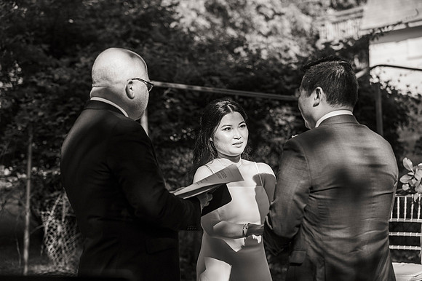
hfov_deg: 26.0
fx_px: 914
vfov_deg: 17.5
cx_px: 211
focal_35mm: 78
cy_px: 140
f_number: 3.5
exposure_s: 1/2500
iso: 800
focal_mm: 78
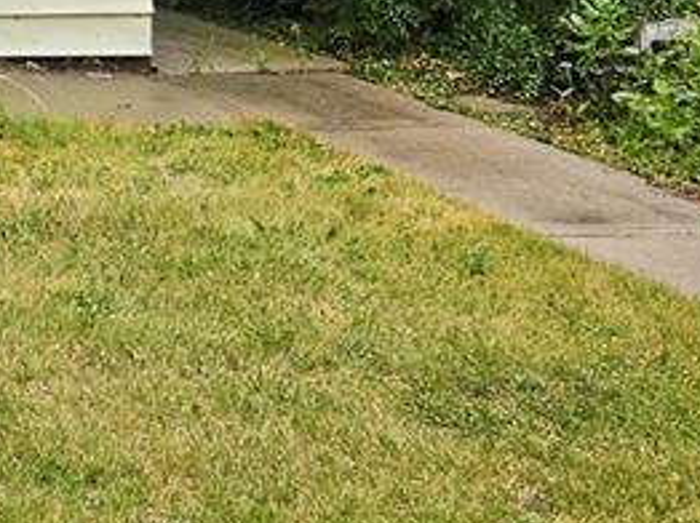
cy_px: -272
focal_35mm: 90
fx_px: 1818
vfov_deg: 15.1
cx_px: -417
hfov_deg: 18.6
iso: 40
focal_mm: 5.4
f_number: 1.8
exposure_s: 1/1228
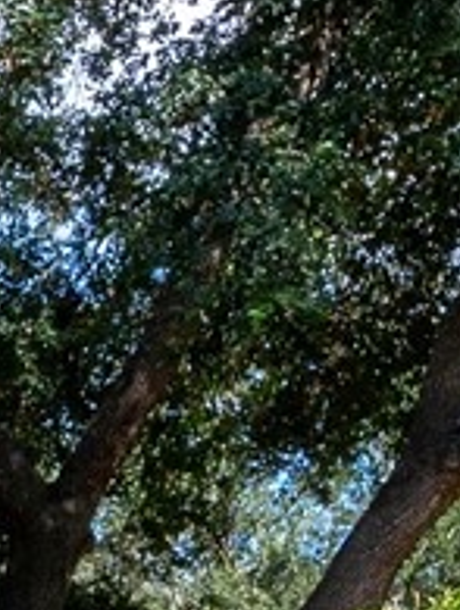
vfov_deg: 10.7
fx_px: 3020
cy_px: 1129
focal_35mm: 171
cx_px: -892
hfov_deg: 7.7
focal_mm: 16
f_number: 14
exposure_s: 1/100
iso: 125
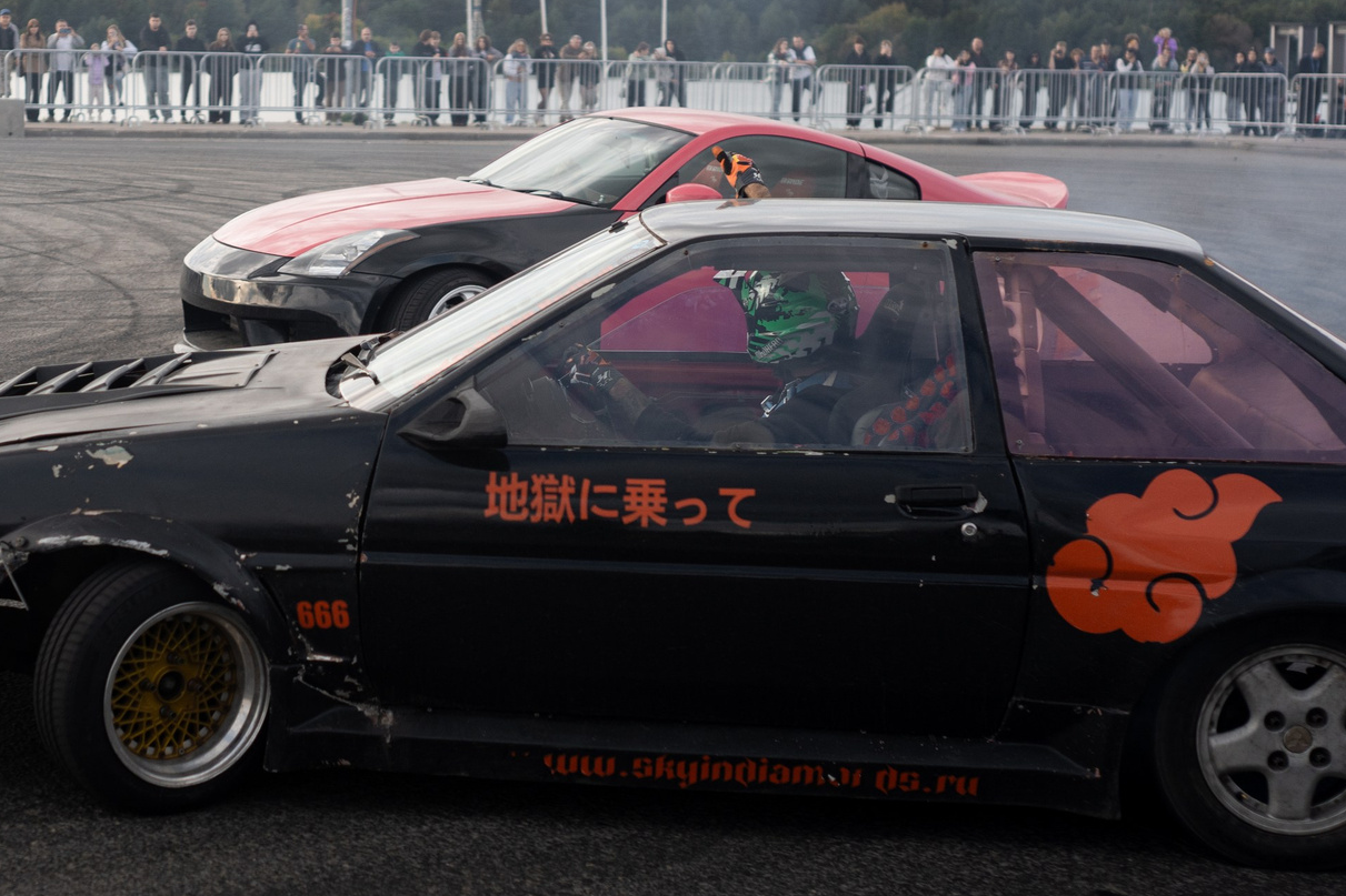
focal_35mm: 74
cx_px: 327
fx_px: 2766
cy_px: 299
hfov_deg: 27.0
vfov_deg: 18.4
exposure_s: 1/1600
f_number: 2.2
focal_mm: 35
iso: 100
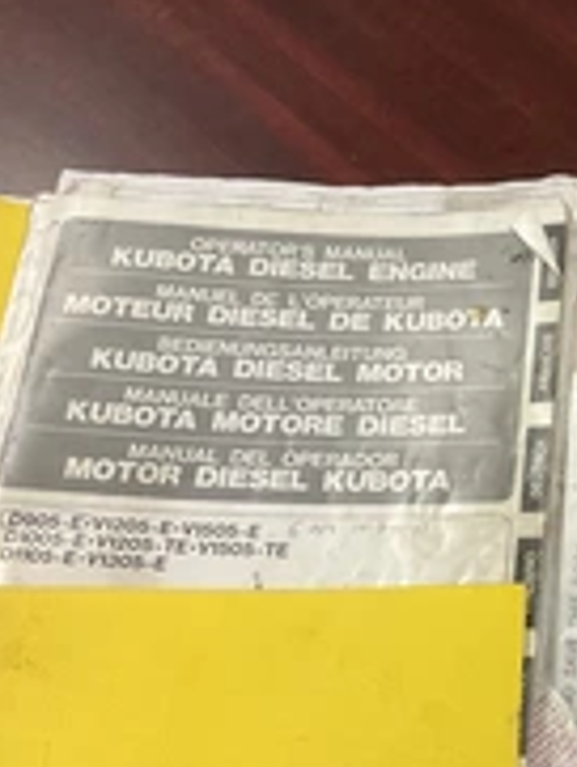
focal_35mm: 64
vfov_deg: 30.0
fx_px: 1421
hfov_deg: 21.8
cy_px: 517
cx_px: 632
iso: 100
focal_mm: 3
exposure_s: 1/60
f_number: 1.8
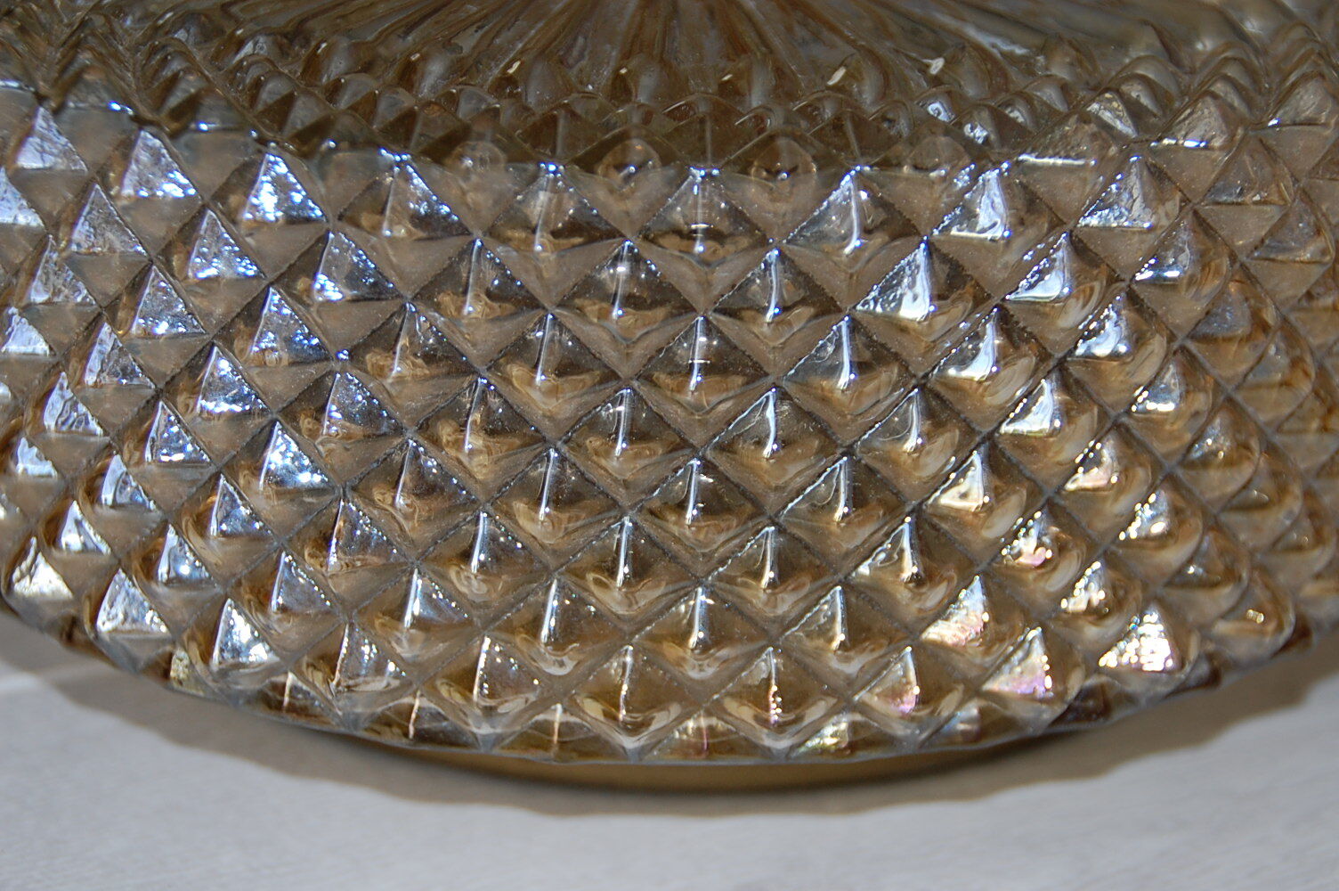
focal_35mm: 75
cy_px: 446
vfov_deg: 18.1
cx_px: 670
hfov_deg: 27.0
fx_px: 2787
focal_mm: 50
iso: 400
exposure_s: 1/60
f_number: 4.8
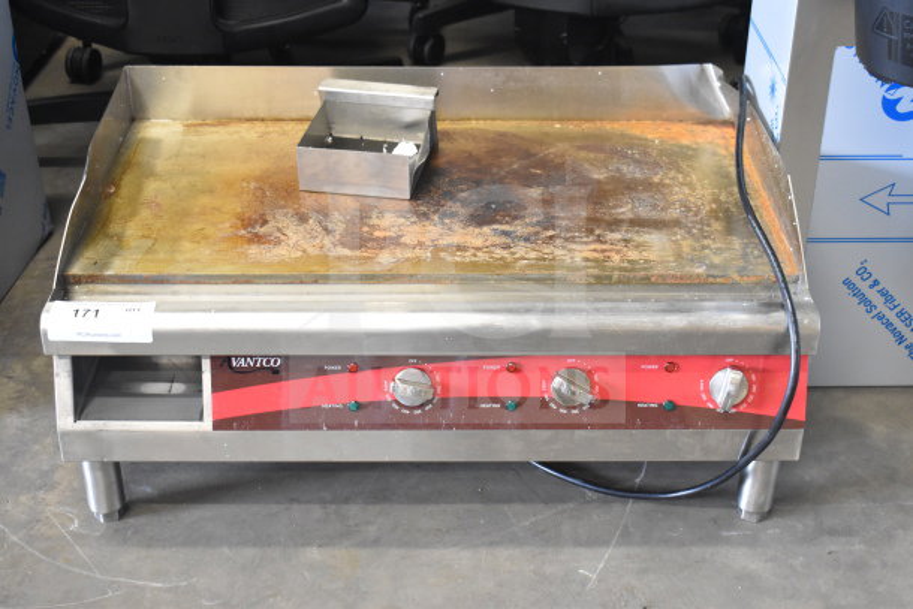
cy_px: 304
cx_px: 456
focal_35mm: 54
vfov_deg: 25.1
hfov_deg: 36.9
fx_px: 1370
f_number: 4.8
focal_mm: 36
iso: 3200
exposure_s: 1/60
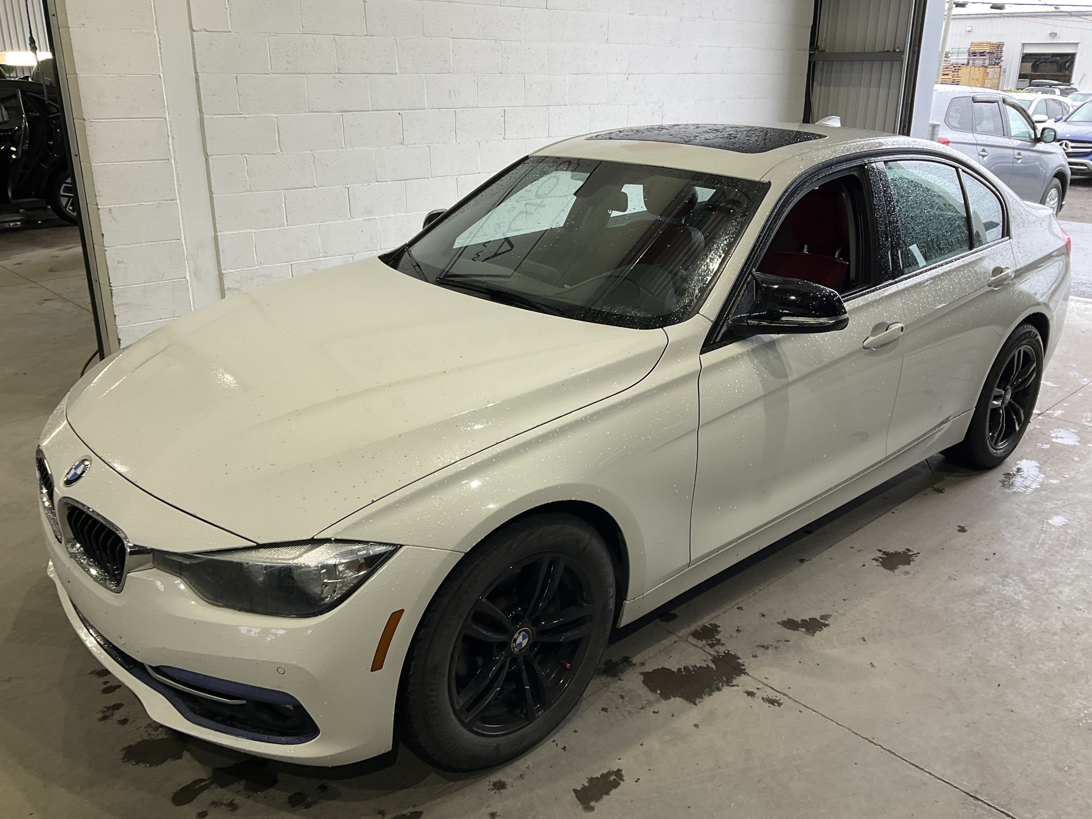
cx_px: 546
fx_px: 915
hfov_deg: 61.7
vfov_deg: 48.2
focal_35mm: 29
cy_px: 410
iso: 32
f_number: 1.8
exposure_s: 1/120
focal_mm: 3
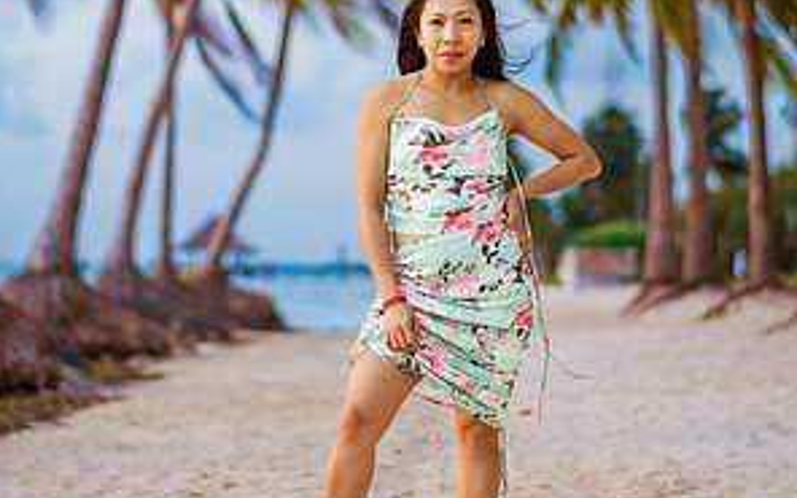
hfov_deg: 23.0
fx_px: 1955
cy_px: 148
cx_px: 396
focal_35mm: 90
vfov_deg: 14.5
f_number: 1.8
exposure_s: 1/5000
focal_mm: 58
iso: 640
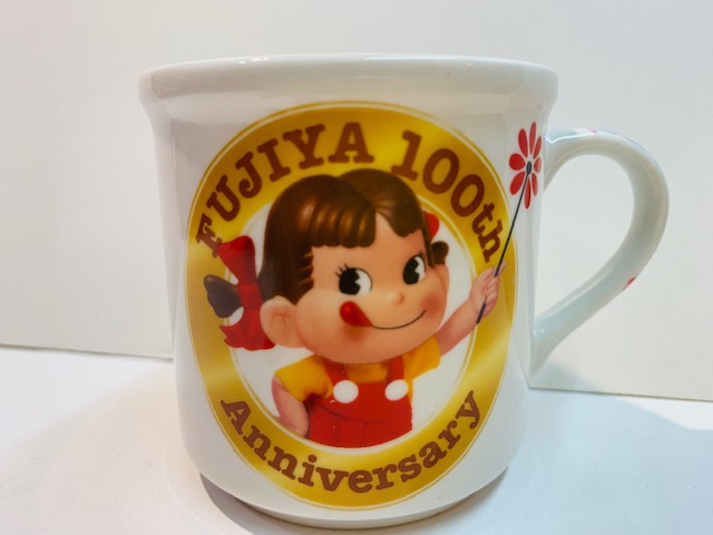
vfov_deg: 53.1
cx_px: 356
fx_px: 536
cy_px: 268
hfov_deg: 67.3
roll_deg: +1.1
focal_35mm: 26
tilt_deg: -14.0
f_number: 1.8
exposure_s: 1/50
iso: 80
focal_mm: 4.25
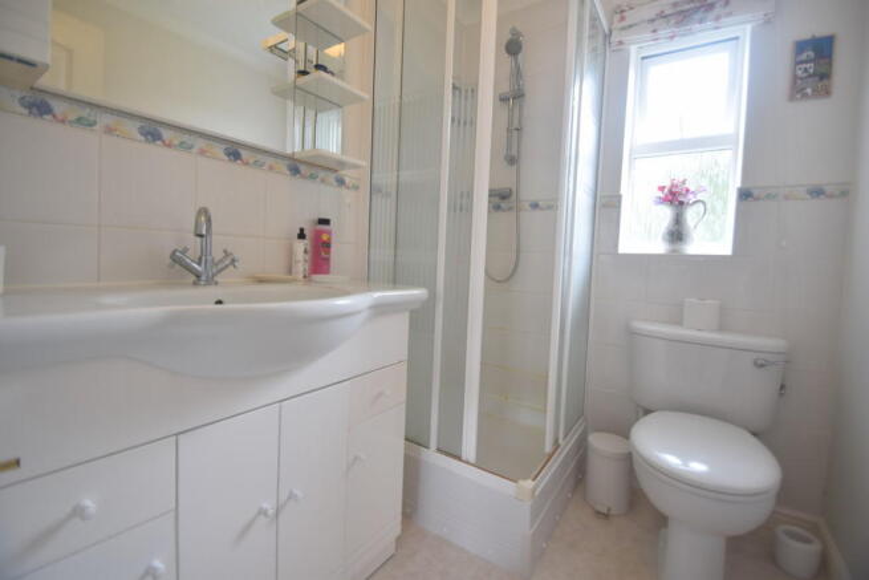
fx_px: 362
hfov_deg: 100.4
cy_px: 290
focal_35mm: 15
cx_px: 434
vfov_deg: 77.4
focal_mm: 10
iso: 100
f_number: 3.5
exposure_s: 1/15
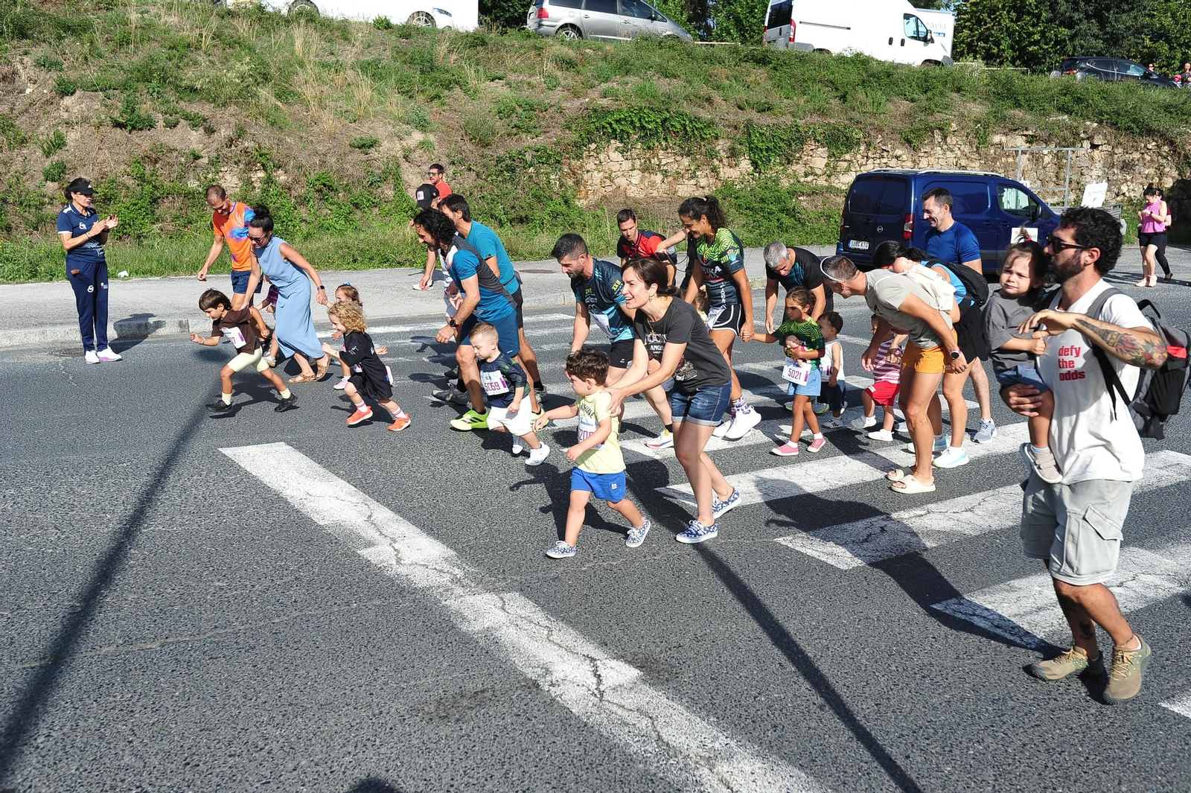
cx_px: 596
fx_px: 1157
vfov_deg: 37.8
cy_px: 396
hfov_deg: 54.5
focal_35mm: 35
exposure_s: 1/800
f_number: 5.6
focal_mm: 35
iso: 160
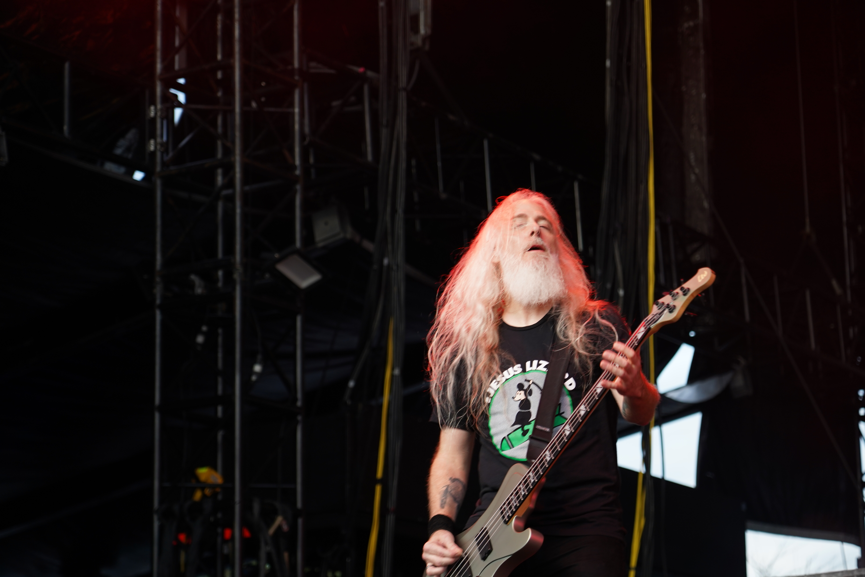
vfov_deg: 13.0
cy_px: 288
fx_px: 2523
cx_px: 432
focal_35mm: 105
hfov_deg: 19.5
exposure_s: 1/125
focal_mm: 105
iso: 400
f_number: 4
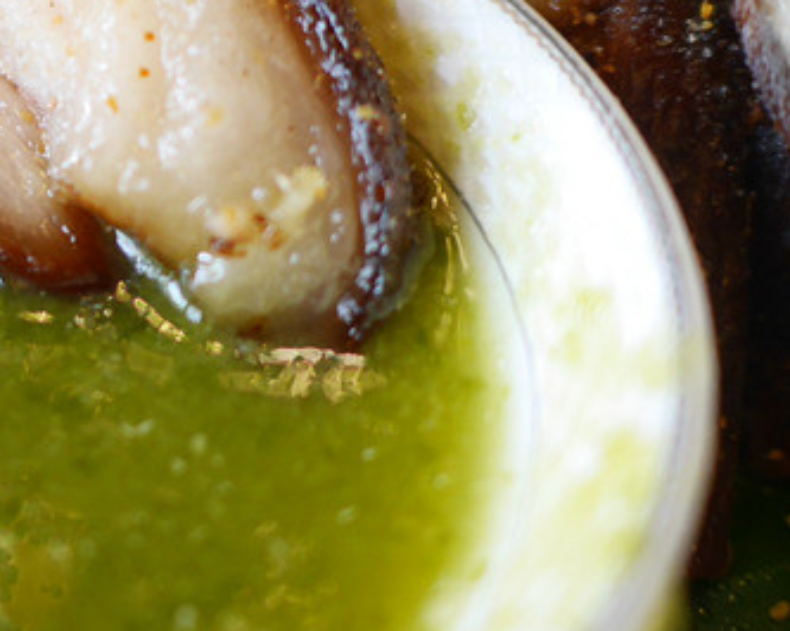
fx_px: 2056
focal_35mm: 88
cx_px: -47
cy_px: 157
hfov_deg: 20.8
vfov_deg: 17.3
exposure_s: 1/60
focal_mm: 15
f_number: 1.7
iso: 500
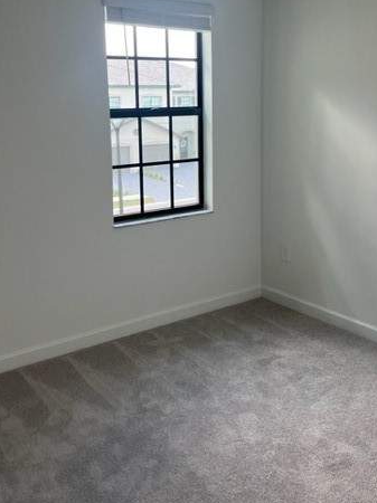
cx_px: 175
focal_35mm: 37
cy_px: 186
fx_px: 538
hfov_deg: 38.6
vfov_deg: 49.6
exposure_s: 1/120
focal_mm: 5.1
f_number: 1.6
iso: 64
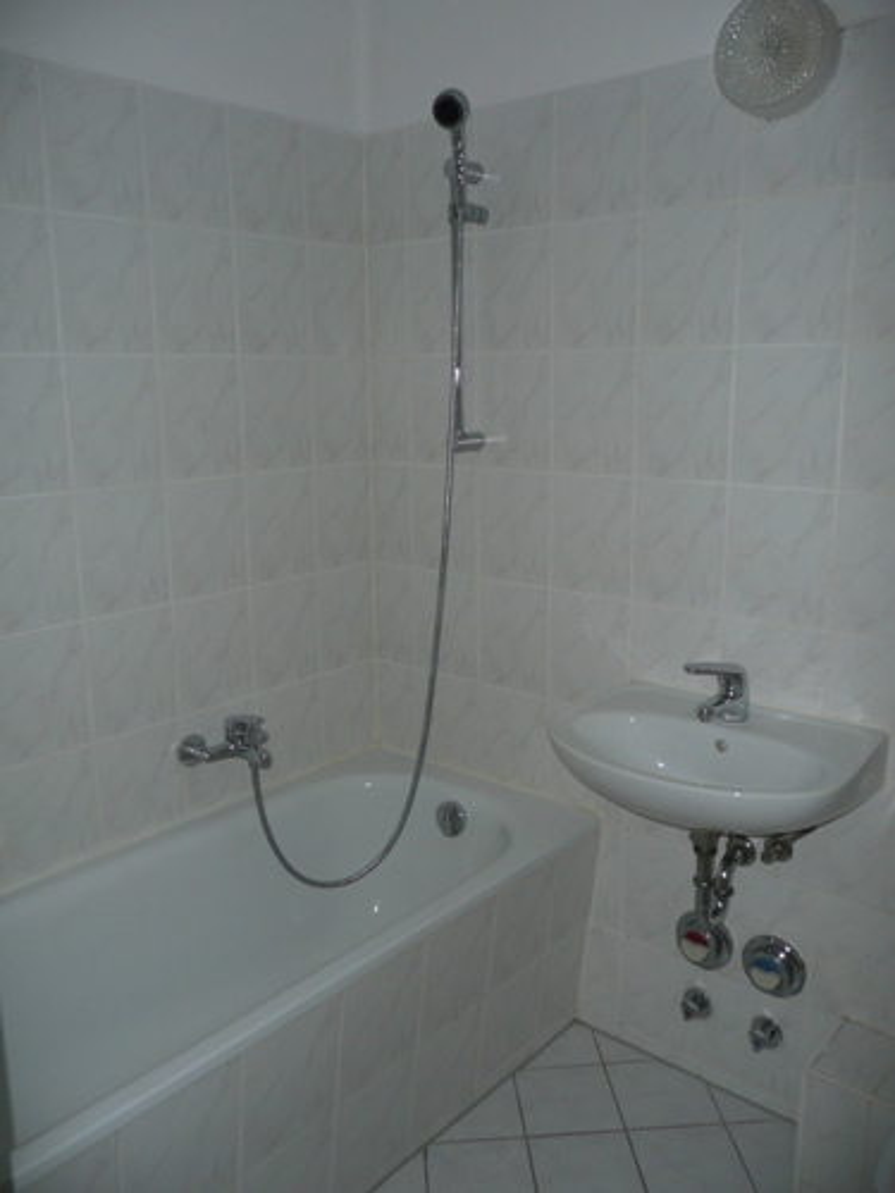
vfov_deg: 63.4
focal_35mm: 28
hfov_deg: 49.7
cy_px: 596
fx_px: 965
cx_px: 448
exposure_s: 1/30
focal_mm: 4.6
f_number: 3.3
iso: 100
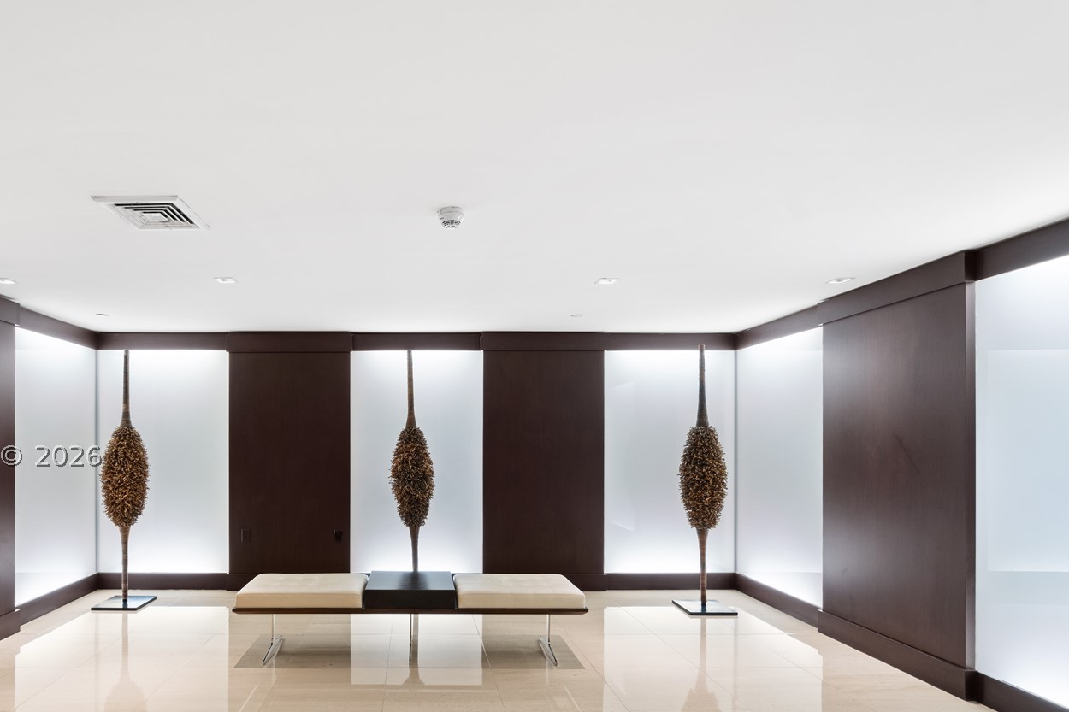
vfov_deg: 63.4
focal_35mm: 19
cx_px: 437
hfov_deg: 86.0
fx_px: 564
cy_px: 454
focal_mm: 14
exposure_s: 1/5
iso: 400
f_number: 7.1
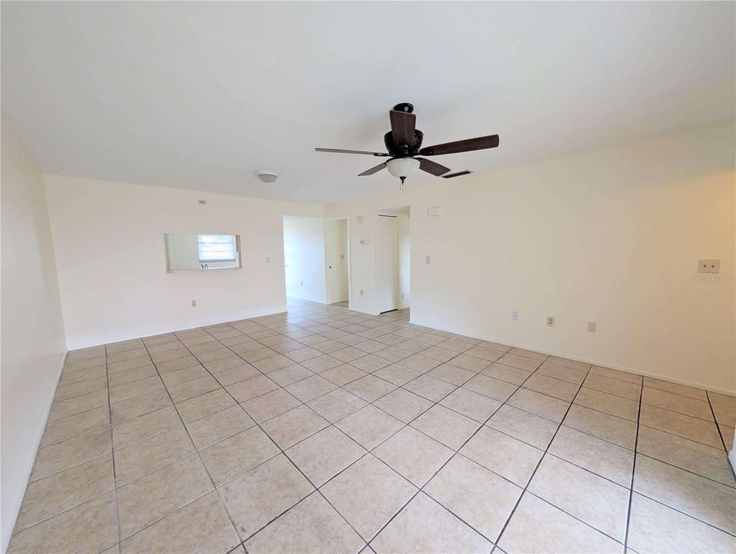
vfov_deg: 94.6
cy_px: 277
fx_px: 255
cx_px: 368
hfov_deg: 110.5
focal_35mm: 12
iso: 134
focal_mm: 2.02
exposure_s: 1/44.8
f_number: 1.7
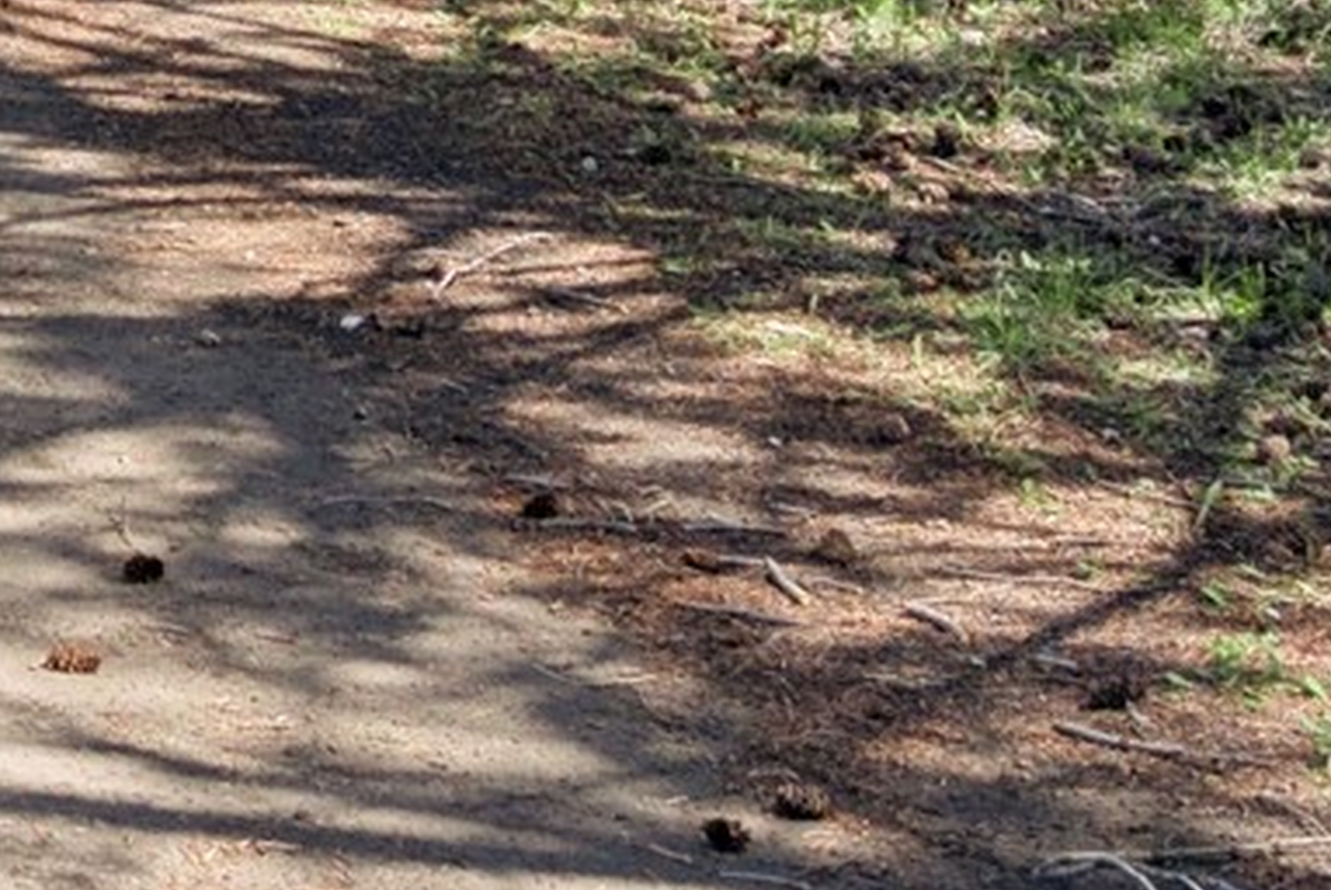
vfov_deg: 8.4
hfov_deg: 12.4
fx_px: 5661
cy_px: -1036
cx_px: -987
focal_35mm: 153
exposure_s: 1/320
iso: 100
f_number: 6.3
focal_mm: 18
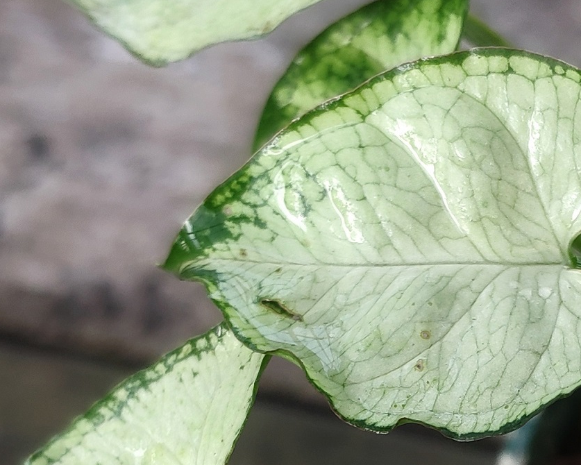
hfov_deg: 23.2
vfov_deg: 18.4
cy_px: 562
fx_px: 1359
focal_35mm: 79
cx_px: 569
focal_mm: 4.22
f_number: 1.8
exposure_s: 1/100
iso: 191
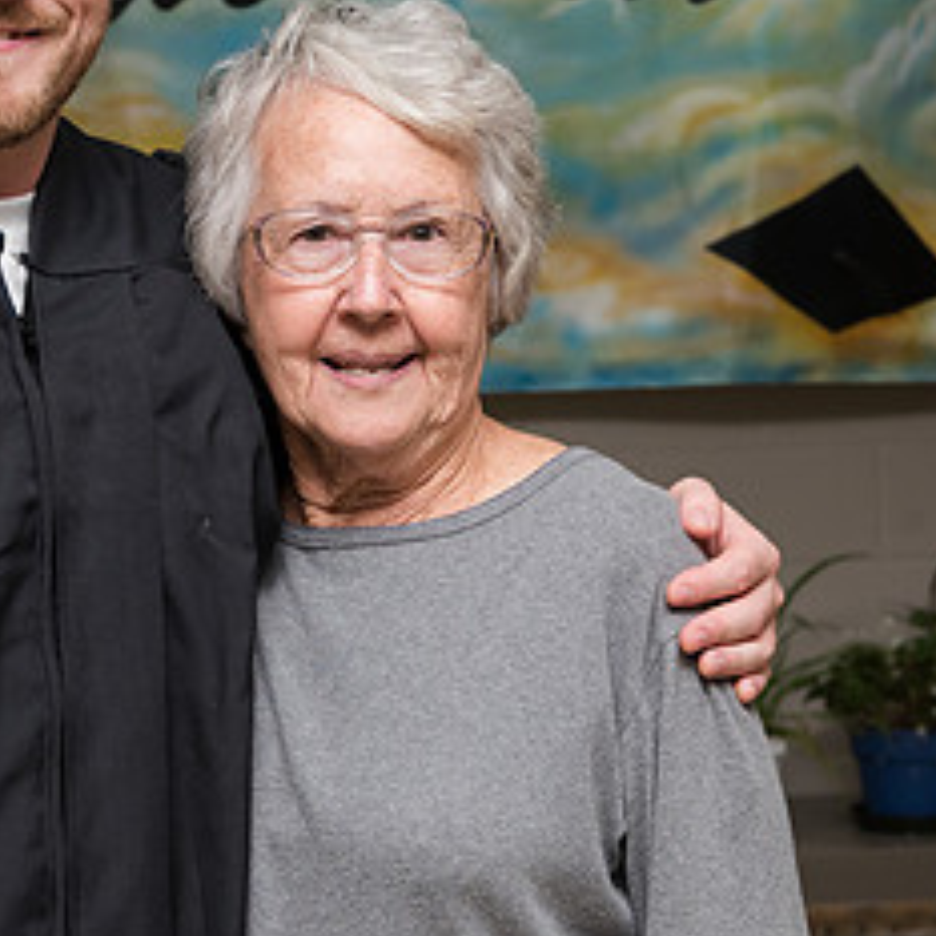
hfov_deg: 16.3
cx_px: 129
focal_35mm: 106
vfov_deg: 16.4
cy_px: 420
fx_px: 3243
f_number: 7.1
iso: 1250
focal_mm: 50
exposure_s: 1/160
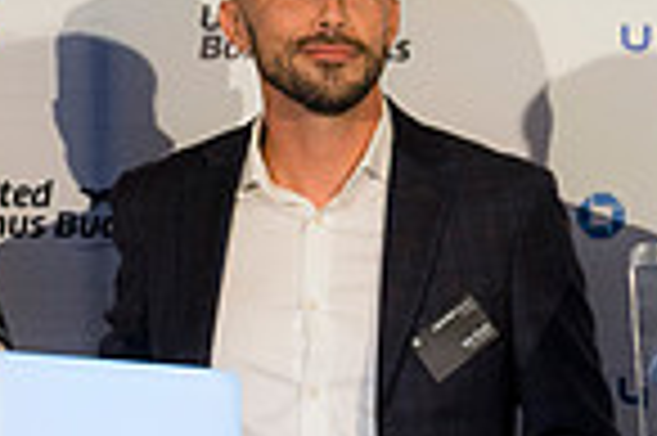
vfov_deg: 3.6
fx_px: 6964
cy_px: 207
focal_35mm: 382
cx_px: 1274
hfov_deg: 5.3
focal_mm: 64
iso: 720
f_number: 2.8
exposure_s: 1/200
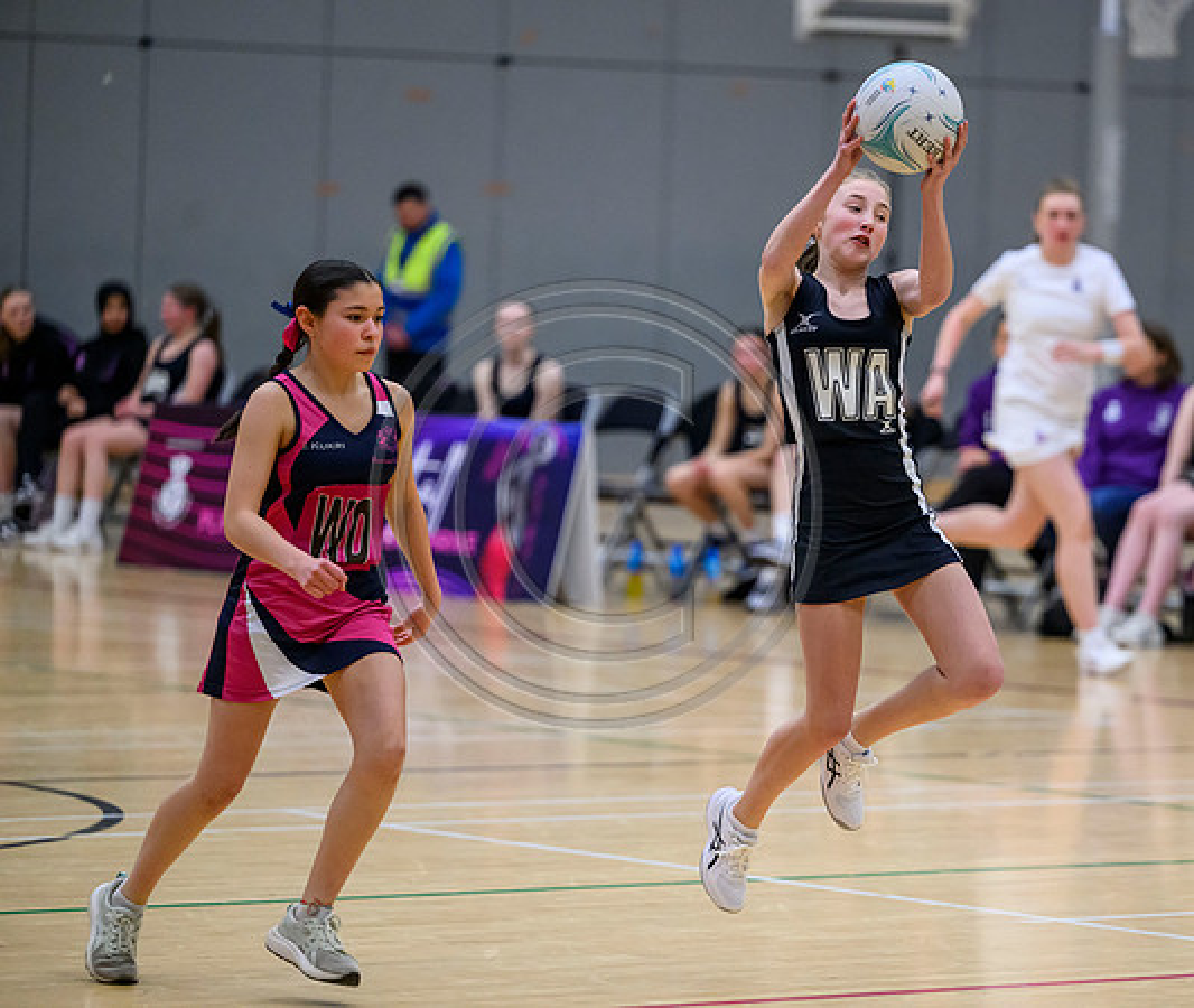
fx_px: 7139
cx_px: 756
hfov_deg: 9.6
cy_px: 504
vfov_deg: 8.1
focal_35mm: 198
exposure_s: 1/1250
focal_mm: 170
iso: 6400
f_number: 3.2
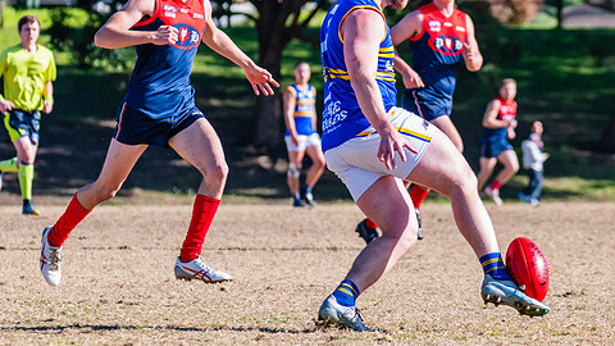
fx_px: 5691
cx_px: 436
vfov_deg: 3.5
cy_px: 99
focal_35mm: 349
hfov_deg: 6.2
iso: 640
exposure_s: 1/1600
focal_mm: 195
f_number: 7.1
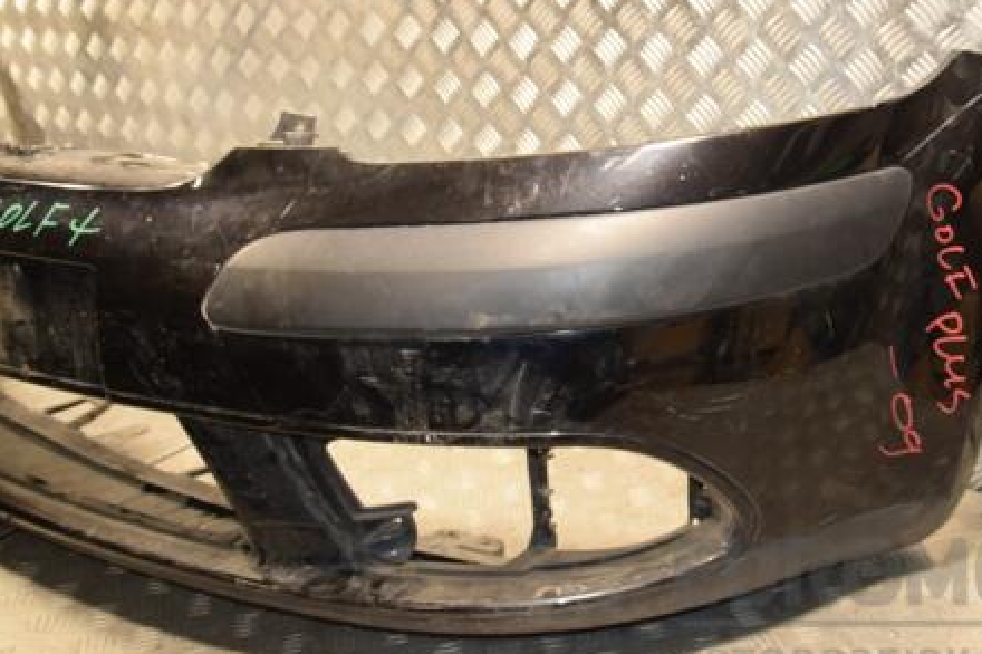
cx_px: 632
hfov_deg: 43.2
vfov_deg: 29.8
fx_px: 1227
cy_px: 275
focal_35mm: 45
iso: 800
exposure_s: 1/100
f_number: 5
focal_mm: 22
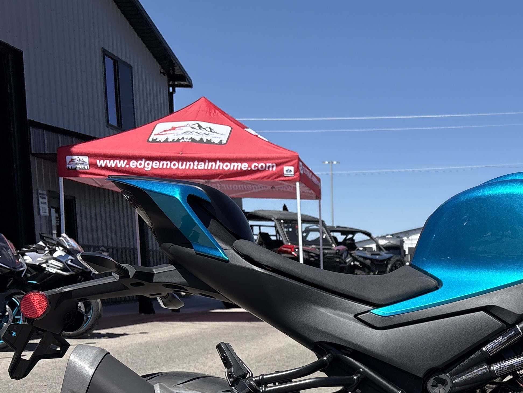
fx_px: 816
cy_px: 382
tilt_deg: -8.7
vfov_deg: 25.8
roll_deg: +0.2
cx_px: 517
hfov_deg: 32.8
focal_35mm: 54
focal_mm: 5.96
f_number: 1.6
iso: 50
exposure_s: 1/3448
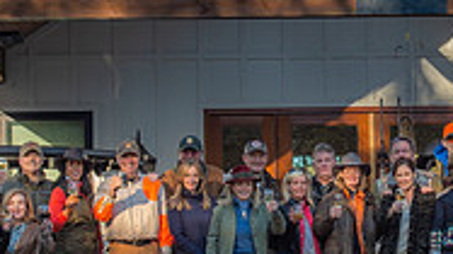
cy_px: 138
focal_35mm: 227
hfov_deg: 9.5
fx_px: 2725
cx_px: 395
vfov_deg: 5.3
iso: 160
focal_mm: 70
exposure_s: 1/125
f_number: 5.6
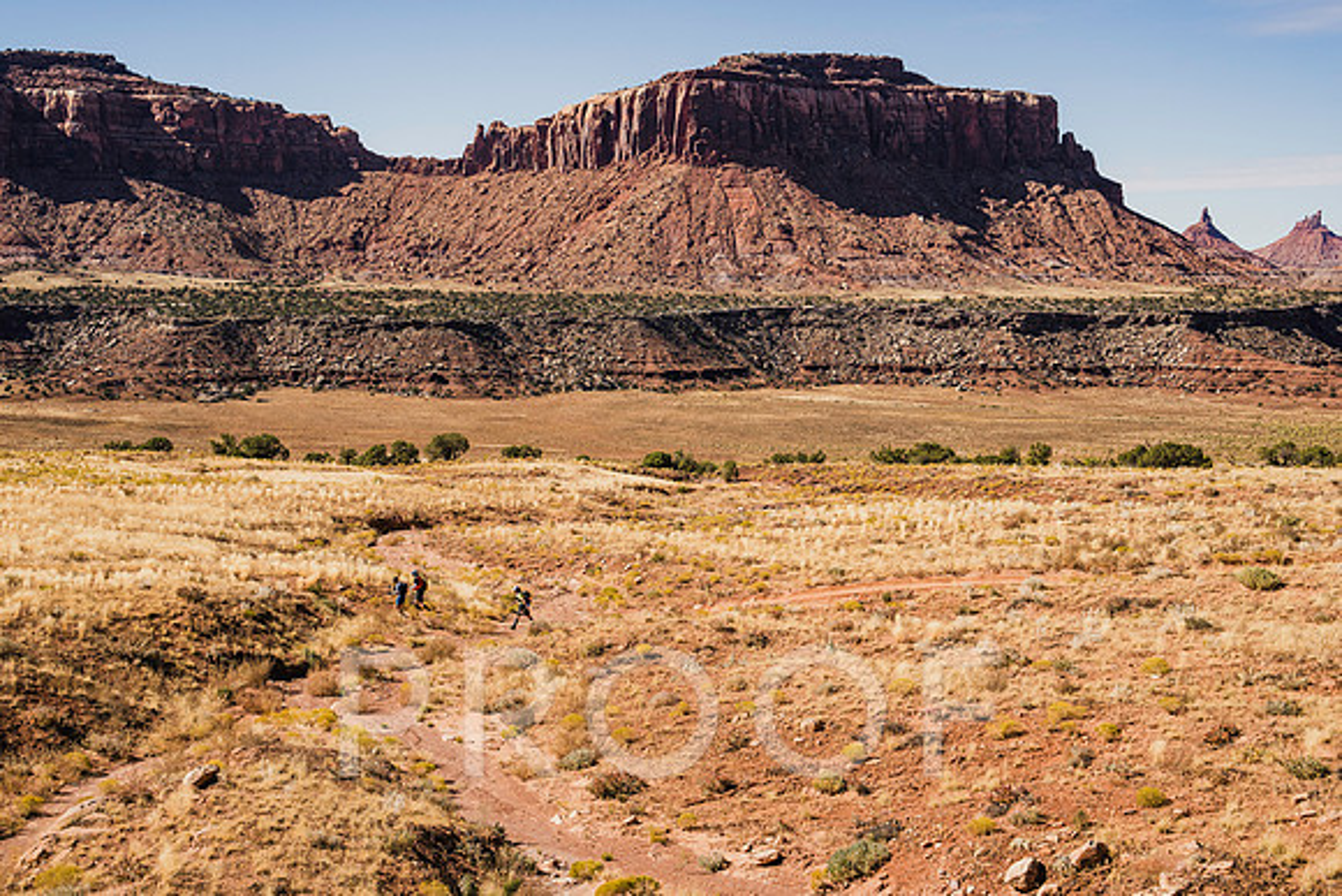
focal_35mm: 51
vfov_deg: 26.6
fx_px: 1893
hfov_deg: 39.0
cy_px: 448
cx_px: 665
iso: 160
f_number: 7.1
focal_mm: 50
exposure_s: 1/640
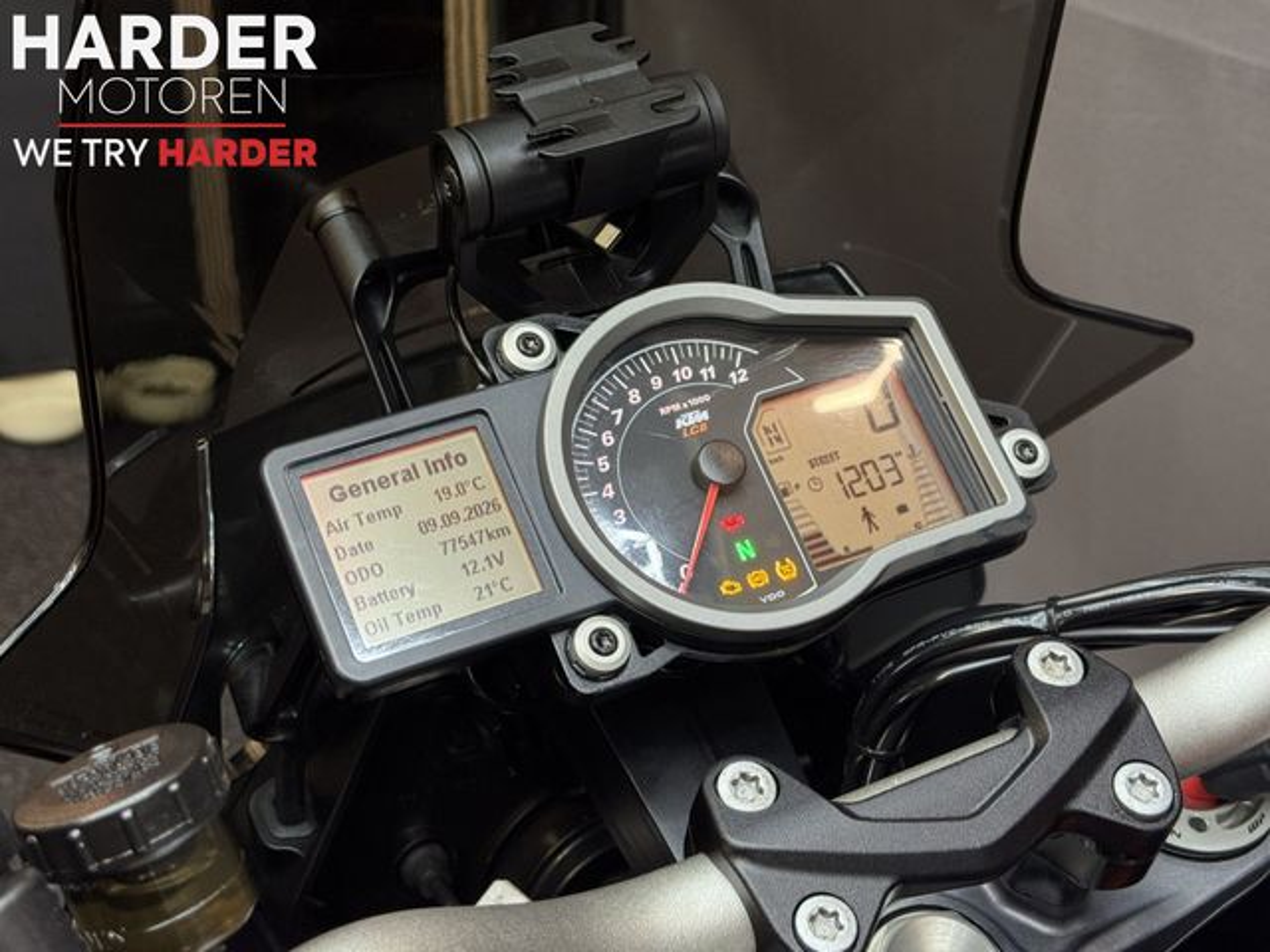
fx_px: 1761
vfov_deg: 30.3
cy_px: 476
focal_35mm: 48
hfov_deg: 39.7
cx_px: 635
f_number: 1.78
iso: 80
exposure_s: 1/50
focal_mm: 6.76
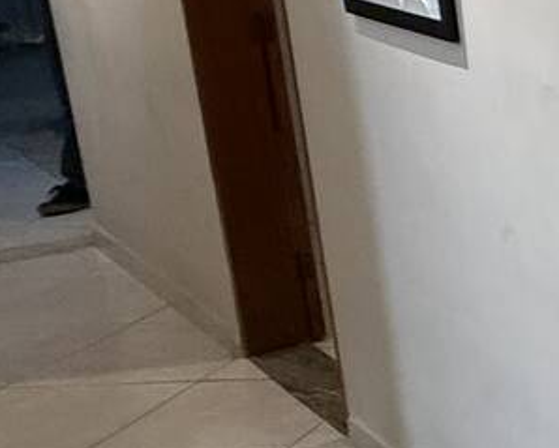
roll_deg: -2.9
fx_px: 1093
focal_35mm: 66
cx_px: 1255
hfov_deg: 16.5
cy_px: 150
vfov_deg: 23.1
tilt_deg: -11.3
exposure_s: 1/60
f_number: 2.2
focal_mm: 2.22
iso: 400
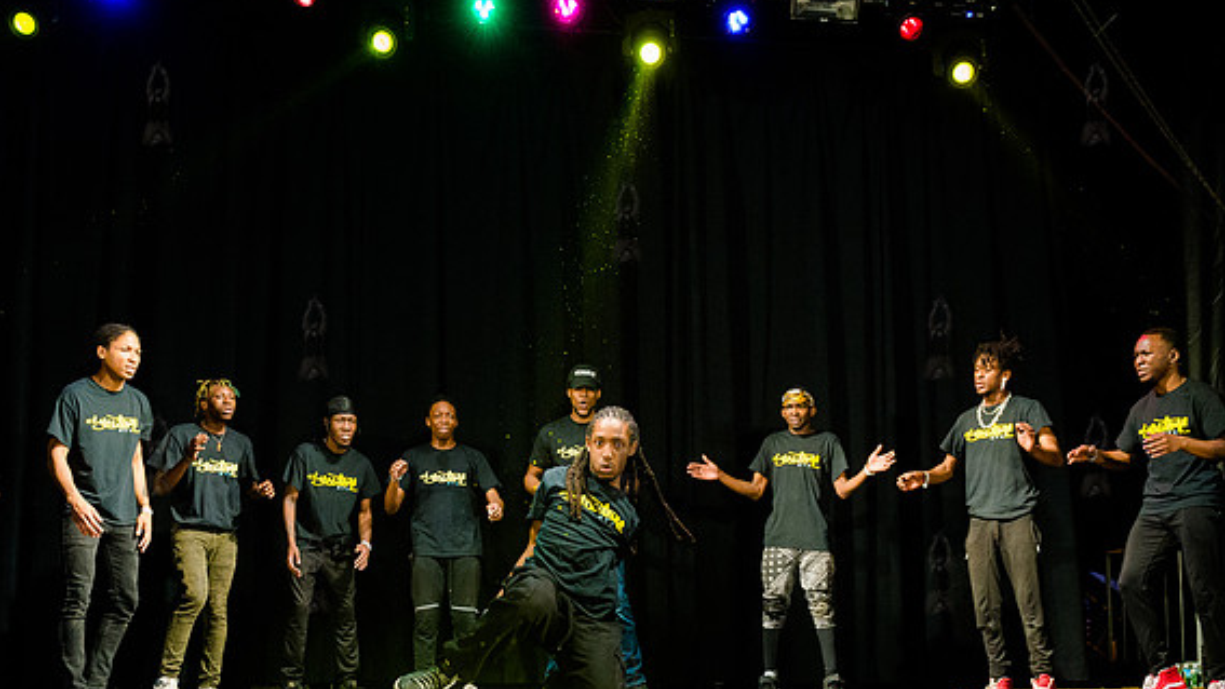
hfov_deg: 52.8
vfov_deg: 30.8
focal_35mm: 38
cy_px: 498
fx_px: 1234
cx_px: 603
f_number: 2.8
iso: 4000
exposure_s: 1/1000
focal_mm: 27
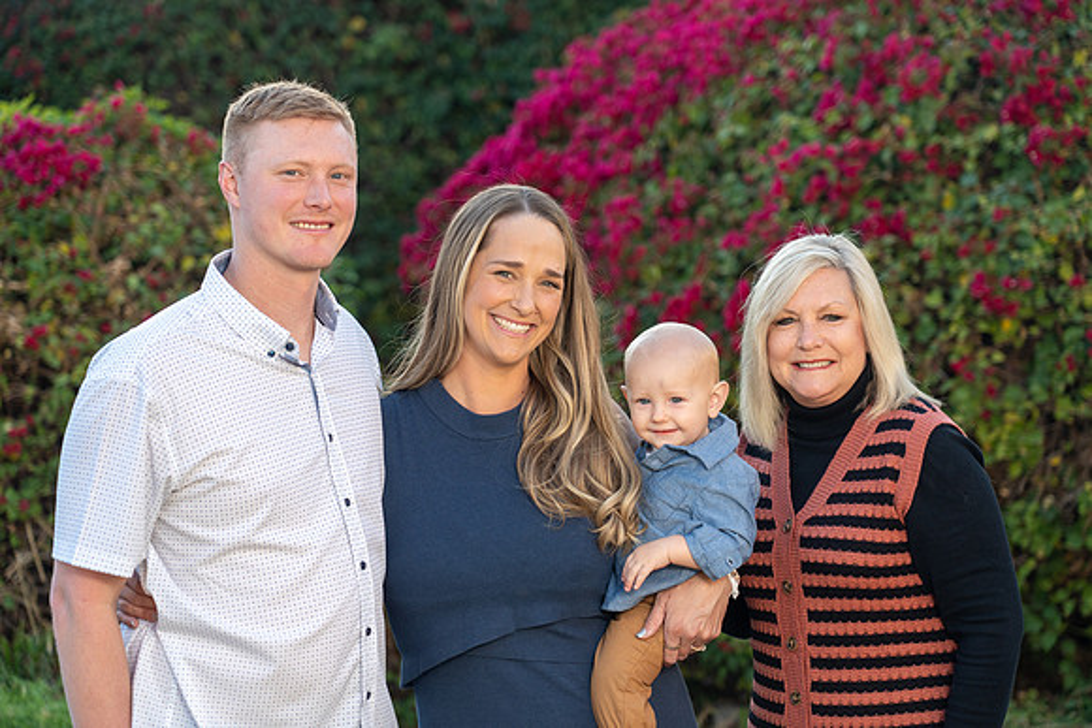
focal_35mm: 105
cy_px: 364
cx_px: 546
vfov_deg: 13.0
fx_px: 3186
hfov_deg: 19.5
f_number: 4
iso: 160
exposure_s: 1/200
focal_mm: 105
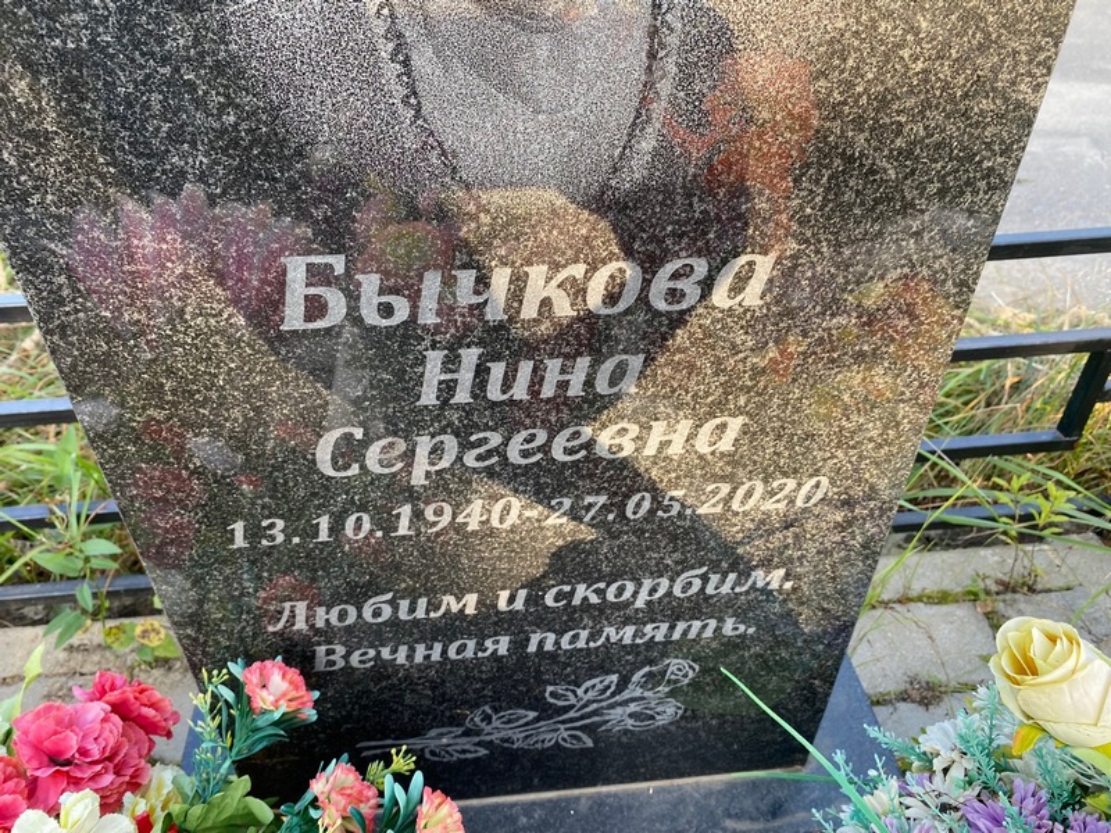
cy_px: 416
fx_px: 834
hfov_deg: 67.3
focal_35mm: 26
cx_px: 556
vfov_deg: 53.1
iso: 50
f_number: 1.8
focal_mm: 4.25
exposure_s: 1/122
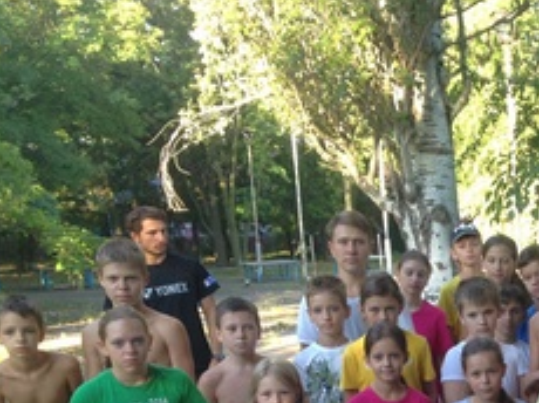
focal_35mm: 79
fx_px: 1229
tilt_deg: -8.7
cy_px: 438
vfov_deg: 18.0
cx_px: 621
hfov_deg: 23.0
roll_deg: +0.2
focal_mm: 4.12
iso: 80
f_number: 2.4
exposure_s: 1/120
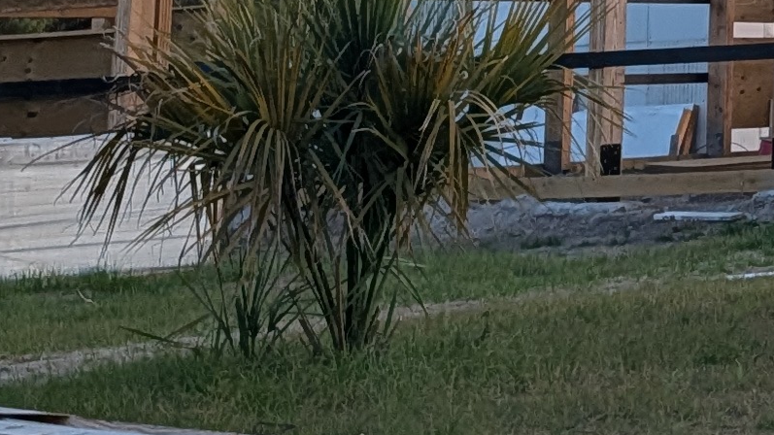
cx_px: 1646
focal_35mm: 134
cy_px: -488
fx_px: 2750
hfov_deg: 13.3
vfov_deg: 8.5
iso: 26
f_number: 1.68
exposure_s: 1/411
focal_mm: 6.9
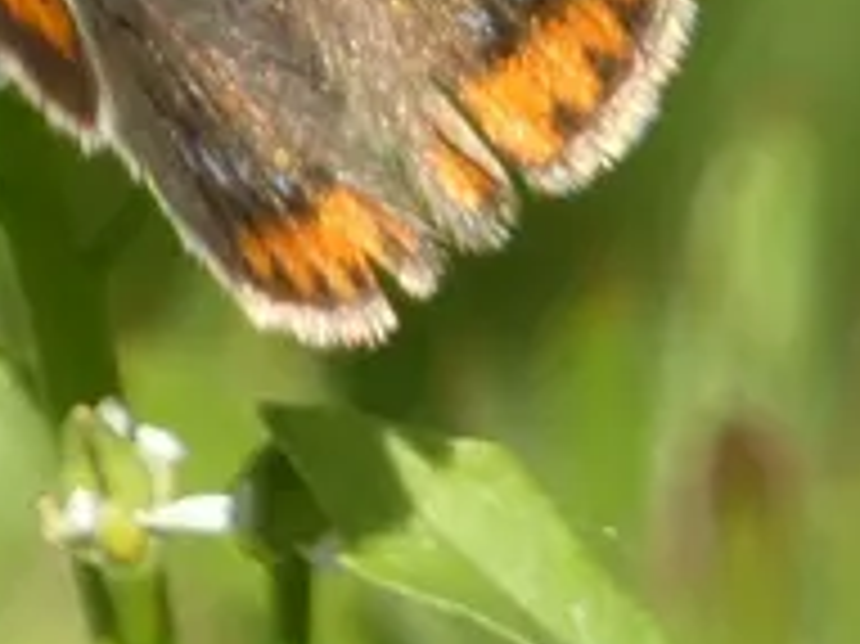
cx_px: 383
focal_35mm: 1842
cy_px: -194
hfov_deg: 1.1
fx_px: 45734
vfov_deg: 0.8
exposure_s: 1/125
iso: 80
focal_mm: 98.3
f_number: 5.6
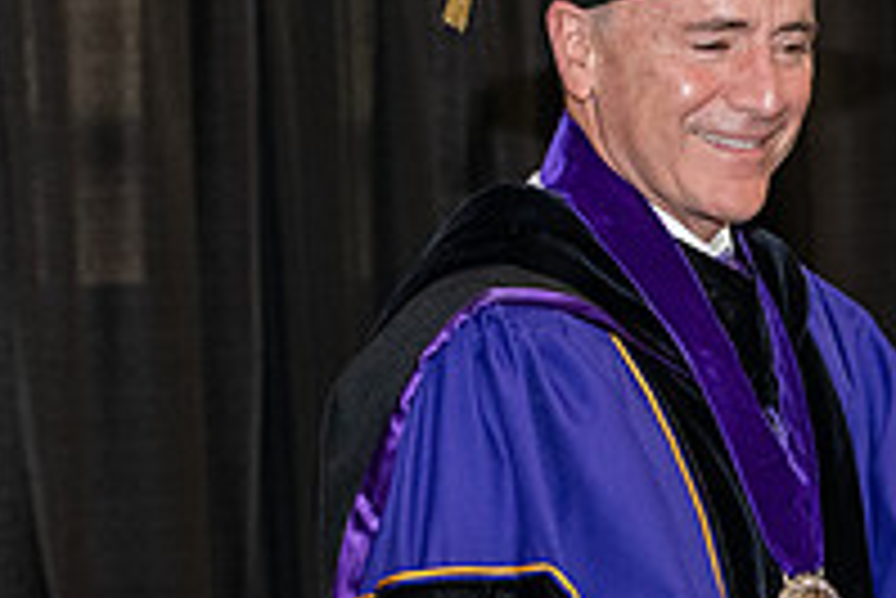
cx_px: 1229
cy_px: 348
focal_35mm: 204
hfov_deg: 9.8
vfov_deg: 6.7
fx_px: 5081
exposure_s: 1/200
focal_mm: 70
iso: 2500
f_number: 5.6
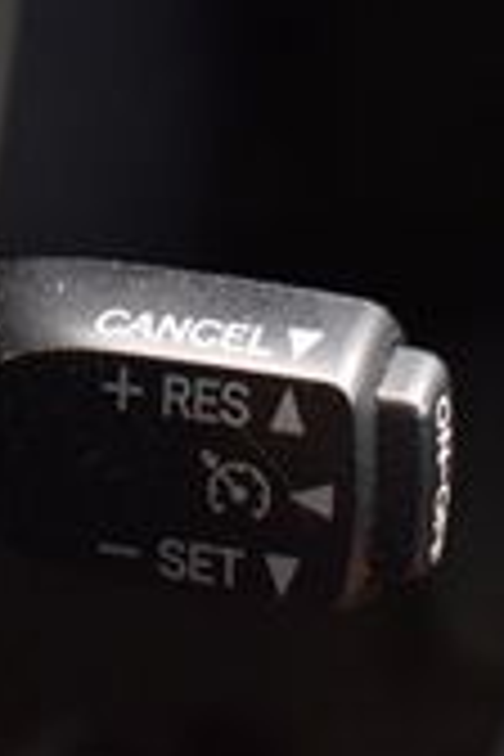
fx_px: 2163
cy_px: -65
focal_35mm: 103
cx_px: 112
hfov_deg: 13.2
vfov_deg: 19.1
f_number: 3.5
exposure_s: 1/250
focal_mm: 18
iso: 800
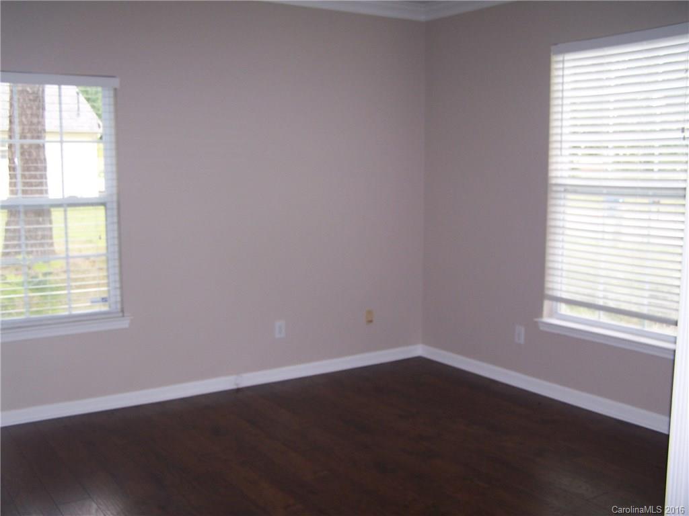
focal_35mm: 38
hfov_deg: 49.0
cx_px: 344
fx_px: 756
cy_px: 258
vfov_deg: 37.7
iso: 80
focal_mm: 6.3
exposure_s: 1/60
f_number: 2.8
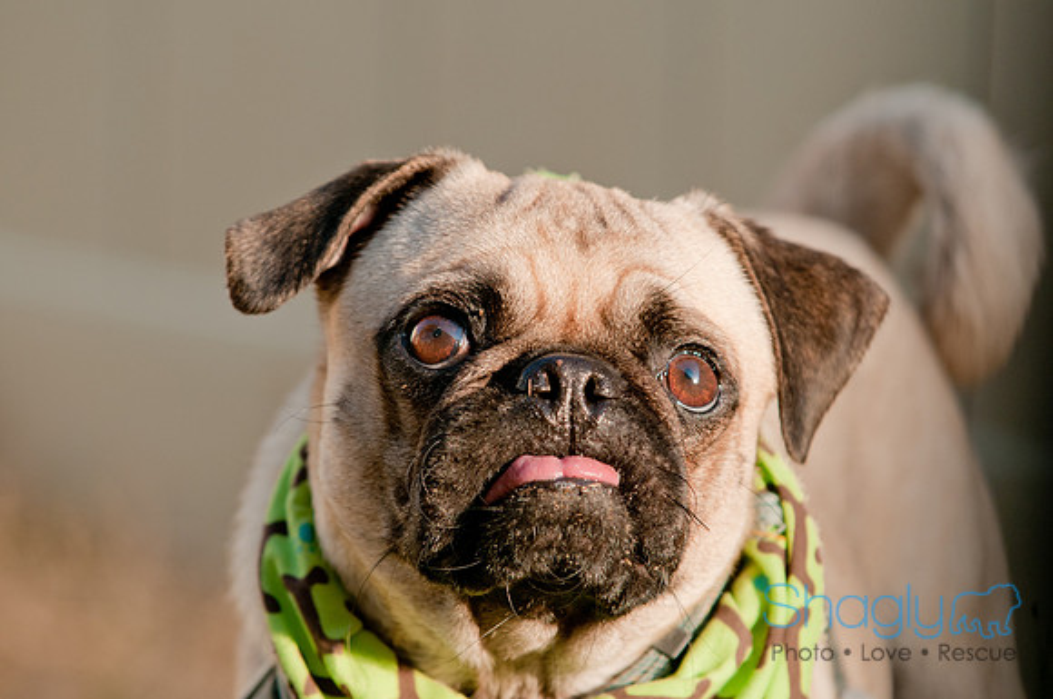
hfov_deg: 6.9
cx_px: 526
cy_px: 350
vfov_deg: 4.6
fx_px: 8763
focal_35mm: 300
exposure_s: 1/400
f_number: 5
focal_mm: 200
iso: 250
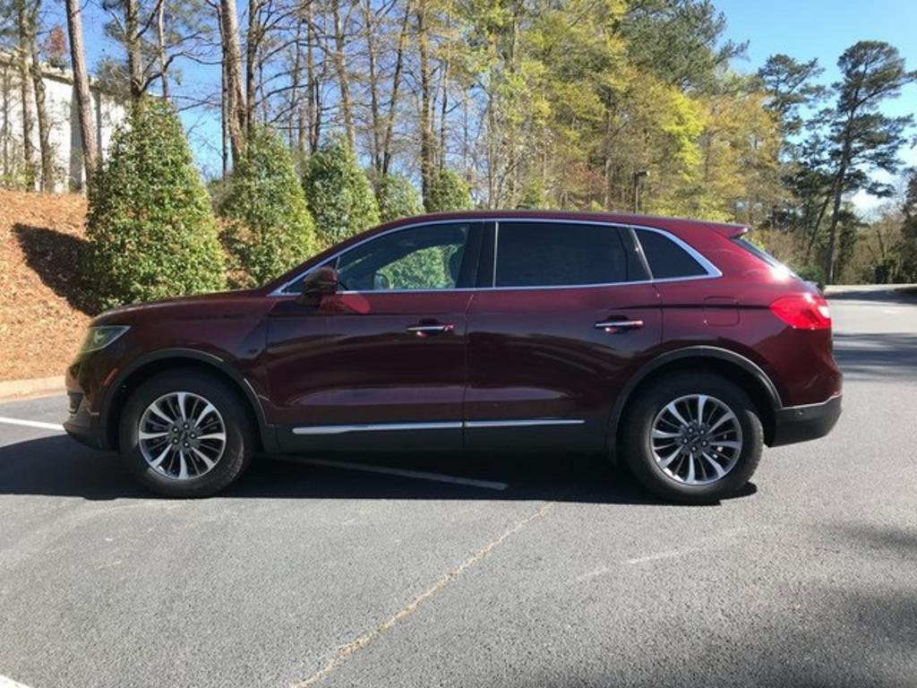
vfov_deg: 49.7
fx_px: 742
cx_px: 458
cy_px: 344
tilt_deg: -1.7
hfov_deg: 63.4
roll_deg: +0.2
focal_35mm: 28
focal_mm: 3.99
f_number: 1.8
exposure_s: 1/679
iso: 20
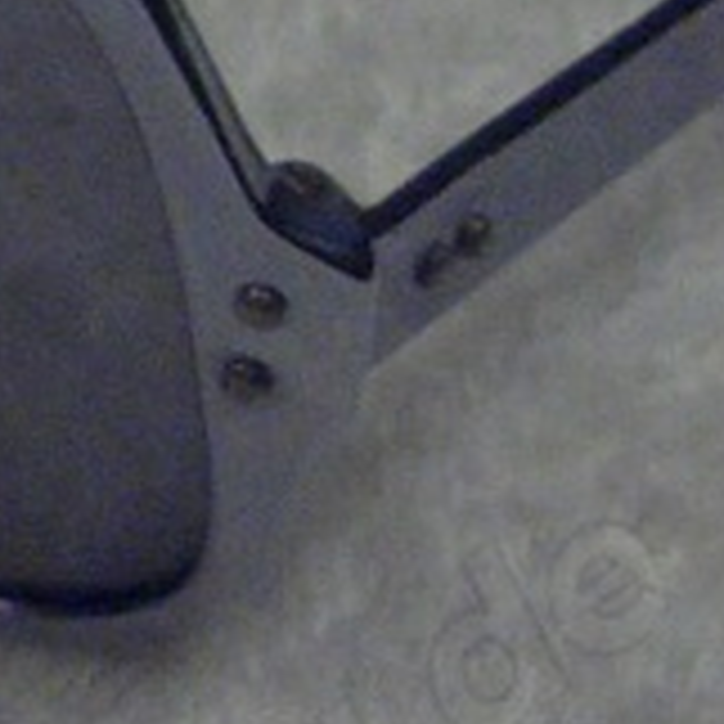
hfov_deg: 8.8
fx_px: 4543
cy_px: -279
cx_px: -454
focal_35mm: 192
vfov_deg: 8.9
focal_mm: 5.8
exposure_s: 1/320
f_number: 2.6
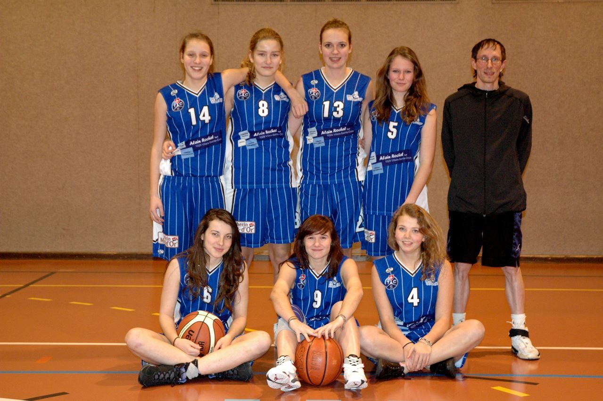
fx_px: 1105
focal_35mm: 66
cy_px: 200
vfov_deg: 20.6
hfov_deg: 30.5
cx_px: 302
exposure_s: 1/60
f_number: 5
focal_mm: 44
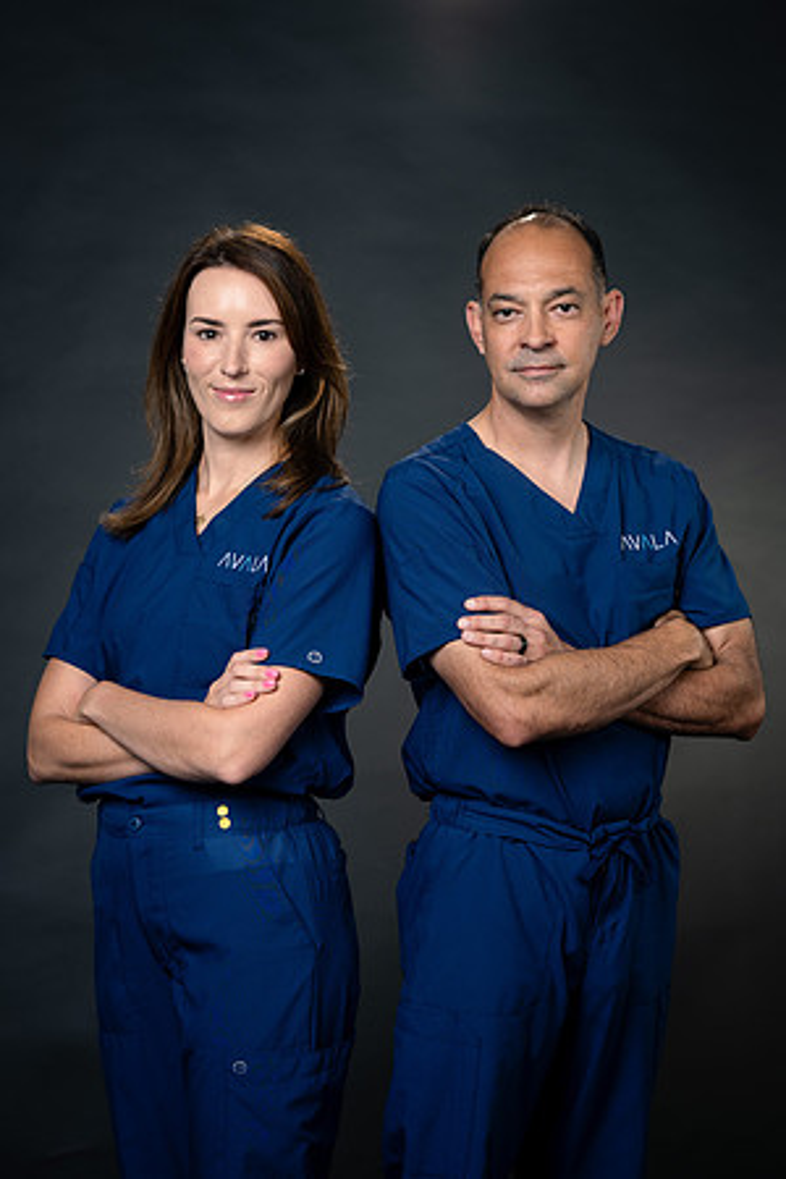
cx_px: 393
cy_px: 590
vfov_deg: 23.9
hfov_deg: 16.1
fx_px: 2784
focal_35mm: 85
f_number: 4
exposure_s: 1/160
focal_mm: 85
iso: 200
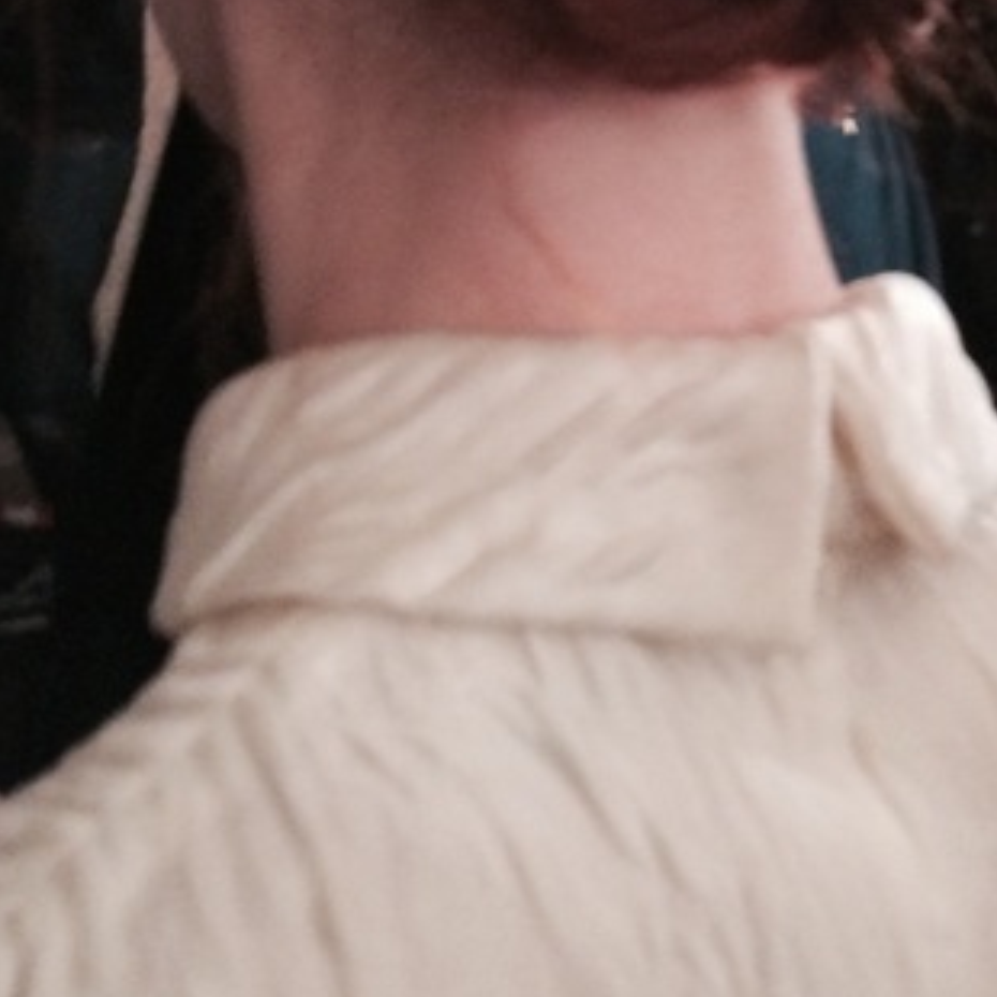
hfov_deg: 23.5
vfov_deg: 21.7
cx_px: 688
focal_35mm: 73
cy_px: -243
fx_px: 2379
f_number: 2.2
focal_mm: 4.12
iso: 400
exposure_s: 1/15
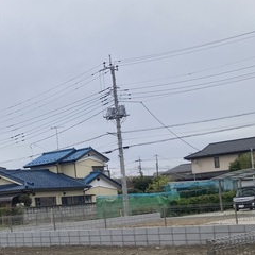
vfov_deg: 25.7
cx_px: -36
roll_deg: +2.6
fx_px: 550
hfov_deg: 24.1
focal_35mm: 66
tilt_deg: +2.4
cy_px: 200
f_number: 1.8
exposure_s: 1/2183
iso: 25
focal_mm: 3.99
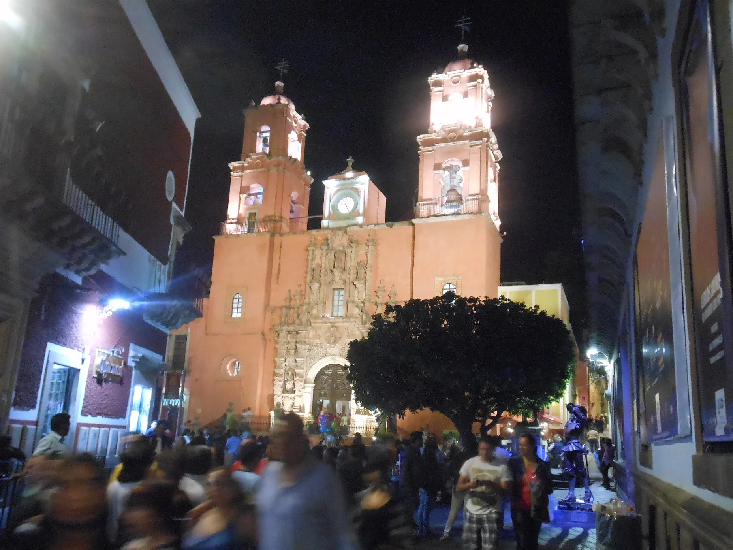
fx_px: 635
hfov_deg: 60.0
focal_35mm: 30
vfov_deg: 46.8
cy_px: 283
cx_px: 359
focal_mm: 5.2
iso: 800
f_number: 3.3
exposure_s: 1/5
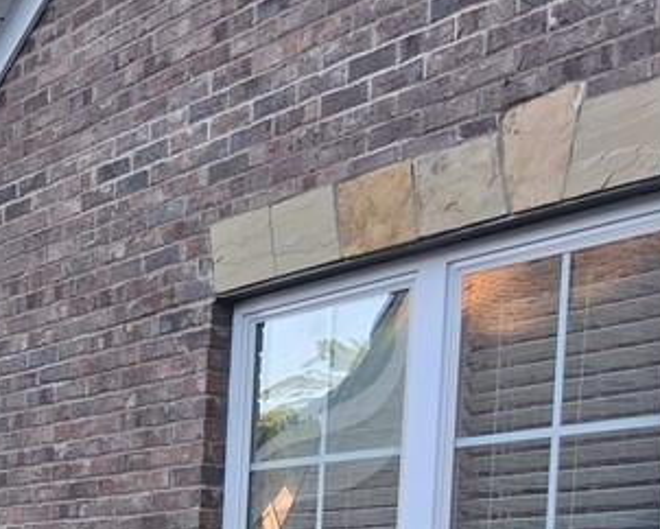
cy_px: 717
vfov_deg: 16.7
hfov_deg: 20.8
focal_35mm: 86
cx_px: -116
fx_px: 1681
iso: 64
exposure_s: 1/120
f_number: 1.8
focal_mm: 3.98
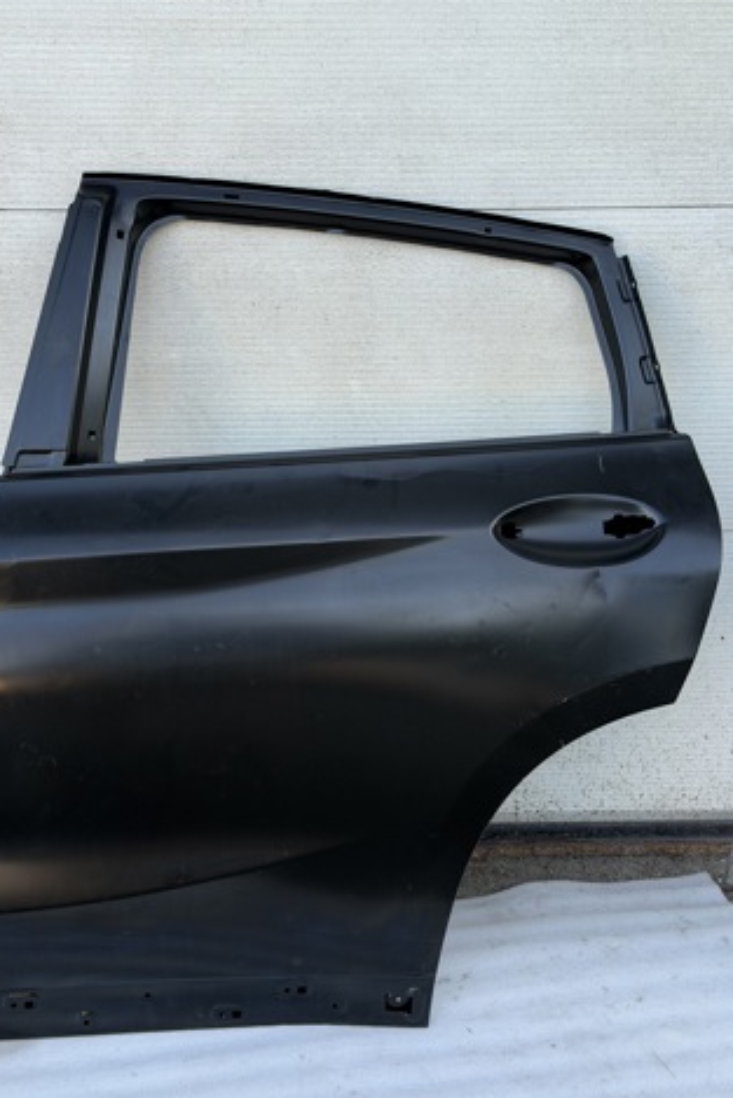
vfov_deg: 38.9
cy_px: 557
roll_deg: +0.3
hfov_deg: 26.5
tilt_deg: -20.8
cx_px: 315
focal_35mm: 51
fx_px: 1556
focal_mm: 6.76
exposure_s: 1/263
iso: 64
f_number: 1.78
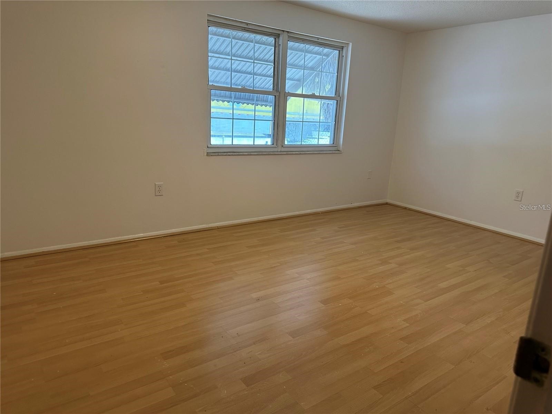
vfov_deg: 56.8
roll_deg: -2.4
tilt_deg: -12.9
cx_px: 276
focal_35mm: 24
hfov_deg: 71.6
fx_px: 383
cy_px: 207
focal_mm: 6.86
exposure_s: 1/60
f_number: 1.78
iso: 250
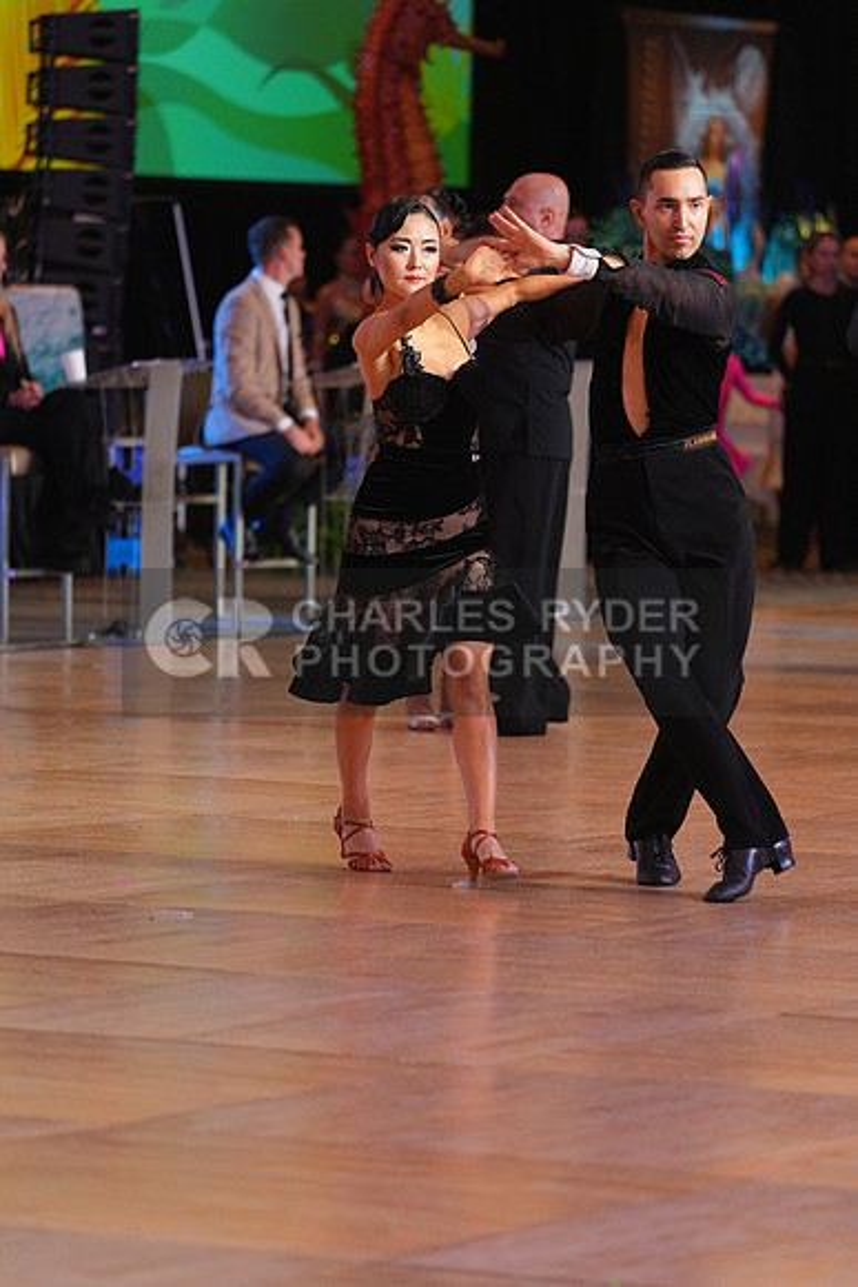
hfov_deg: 6.9
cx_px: 429
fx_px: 7145
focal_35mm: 200
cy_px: 644
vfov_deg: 10.3
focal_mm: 200
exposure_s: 1/400
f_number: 4
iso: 2500
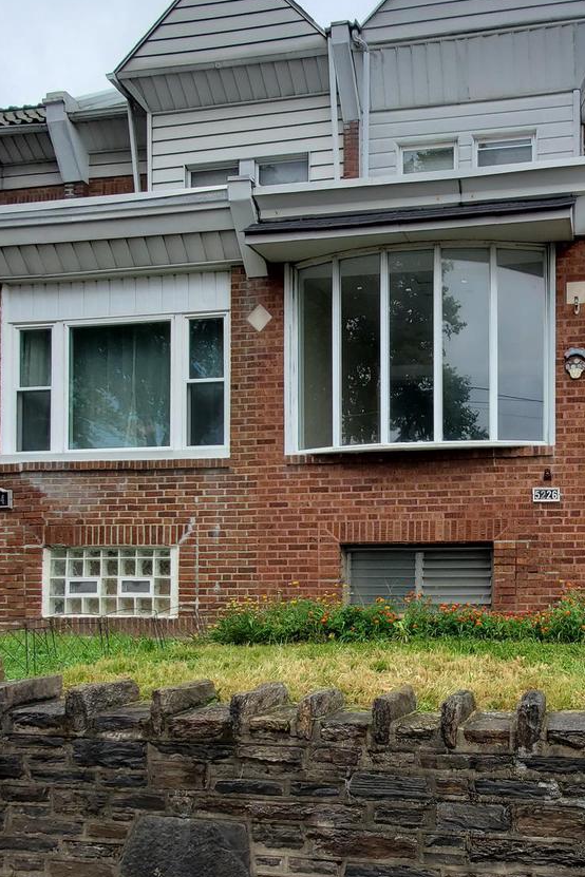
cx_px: 520
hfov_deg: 46.6
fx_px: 609
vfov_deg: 69.2
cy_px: 594
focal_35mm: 25
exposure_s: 1/914
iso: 50
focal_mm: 1.8
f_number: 2.2
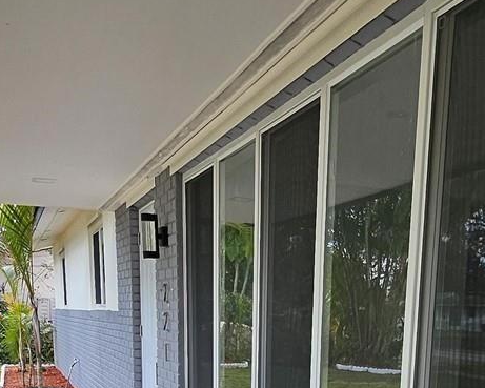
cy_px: 484
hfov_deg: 41.9
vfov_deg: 28.8
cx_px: 276
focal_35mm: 44
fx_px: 632
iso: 32
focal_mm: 1.74
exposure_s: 1/182
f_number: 2.2
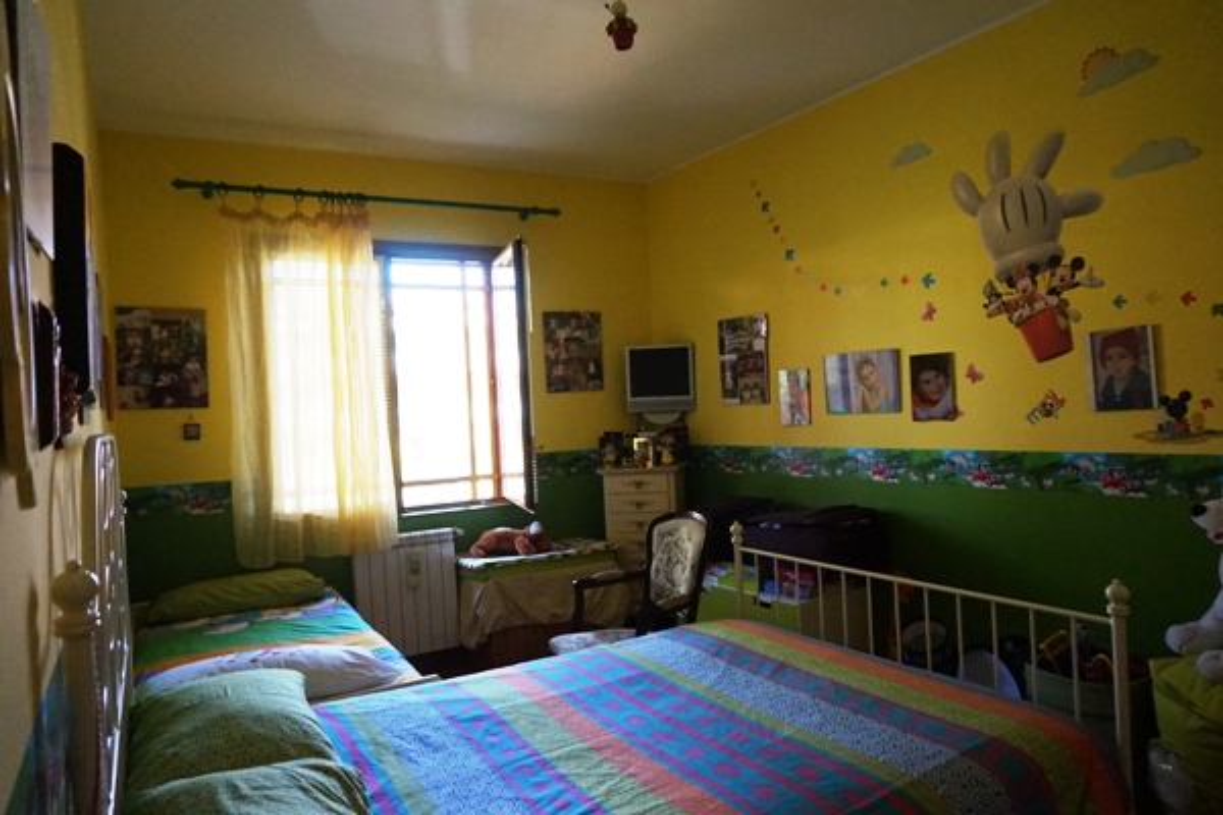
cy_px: 408
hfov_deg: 73.7
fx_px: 815
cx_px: 612
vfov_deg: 53.1
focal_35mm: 24
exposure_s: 1/160
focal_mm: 16
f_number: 3.5
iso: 2500
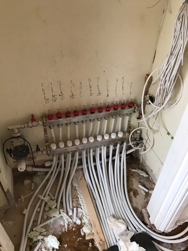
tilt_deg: -40.7
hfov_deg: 49.7
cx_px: 94
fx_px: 203
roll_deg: -2.1
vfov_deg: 63.4
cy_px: 126
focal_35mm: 28
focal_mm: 3.99
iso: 80
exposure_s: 1/17
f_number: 1.8
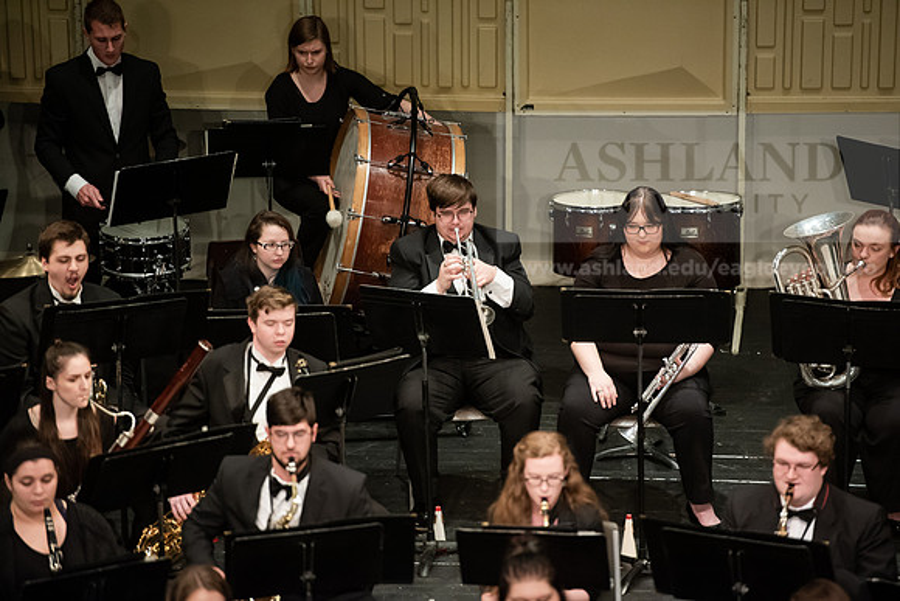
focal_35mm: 200
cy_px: 300
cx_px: 450
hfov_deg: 10.3
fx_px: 5001
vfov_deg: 6.9
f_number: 2.8
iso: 3200
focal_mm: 200
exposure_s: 1/250
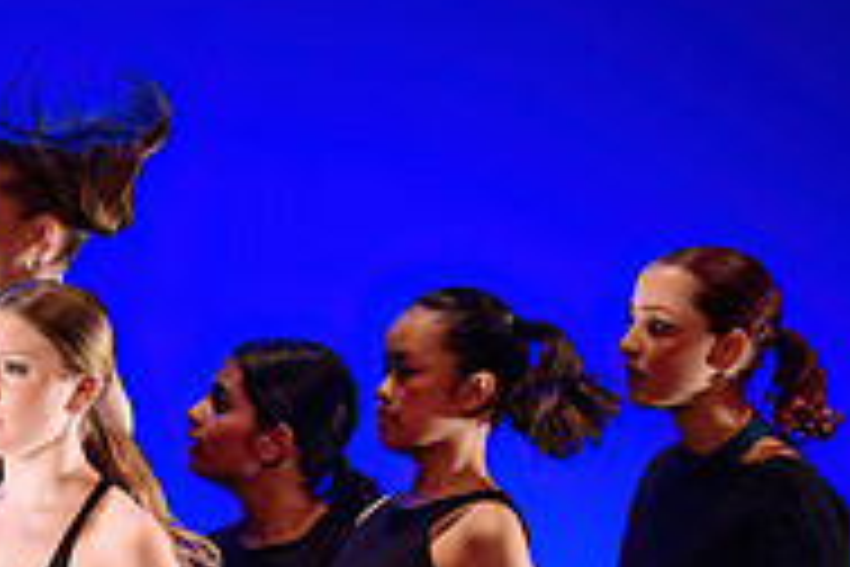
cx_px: 97
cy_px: 659
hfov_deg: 4.4
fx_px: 11002
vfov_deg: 2.9
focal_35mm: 466
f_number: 2.8
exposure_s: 1/200
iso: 1600
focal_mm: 130
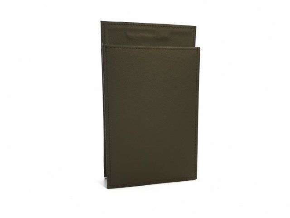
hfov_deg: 67.3
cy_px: 109
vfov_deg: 53.1
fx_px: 218
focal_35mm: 26
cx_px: 145
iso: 50
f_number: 2.4
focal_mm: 4.3
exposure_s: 1/277
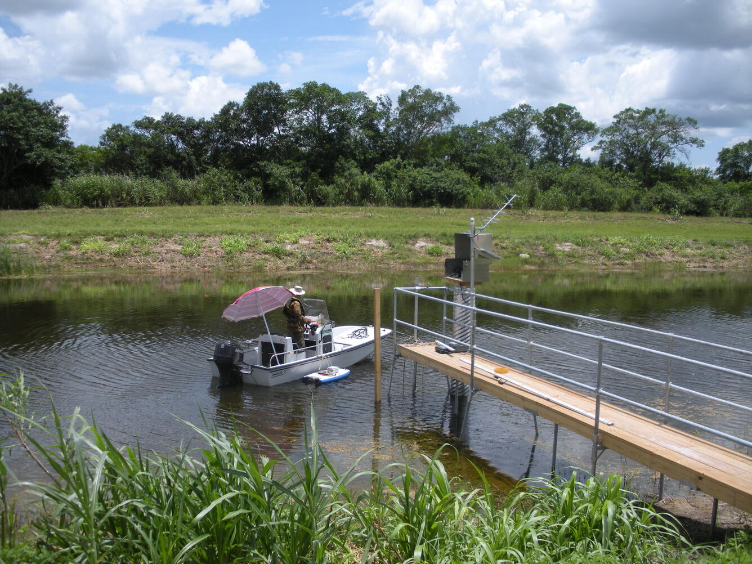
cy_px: 282
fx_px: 782
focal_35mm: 36
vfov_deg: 39.7
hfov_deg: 51.4
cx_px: 376
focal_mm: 6.3
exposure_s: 1/715
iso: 64
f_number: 3.5
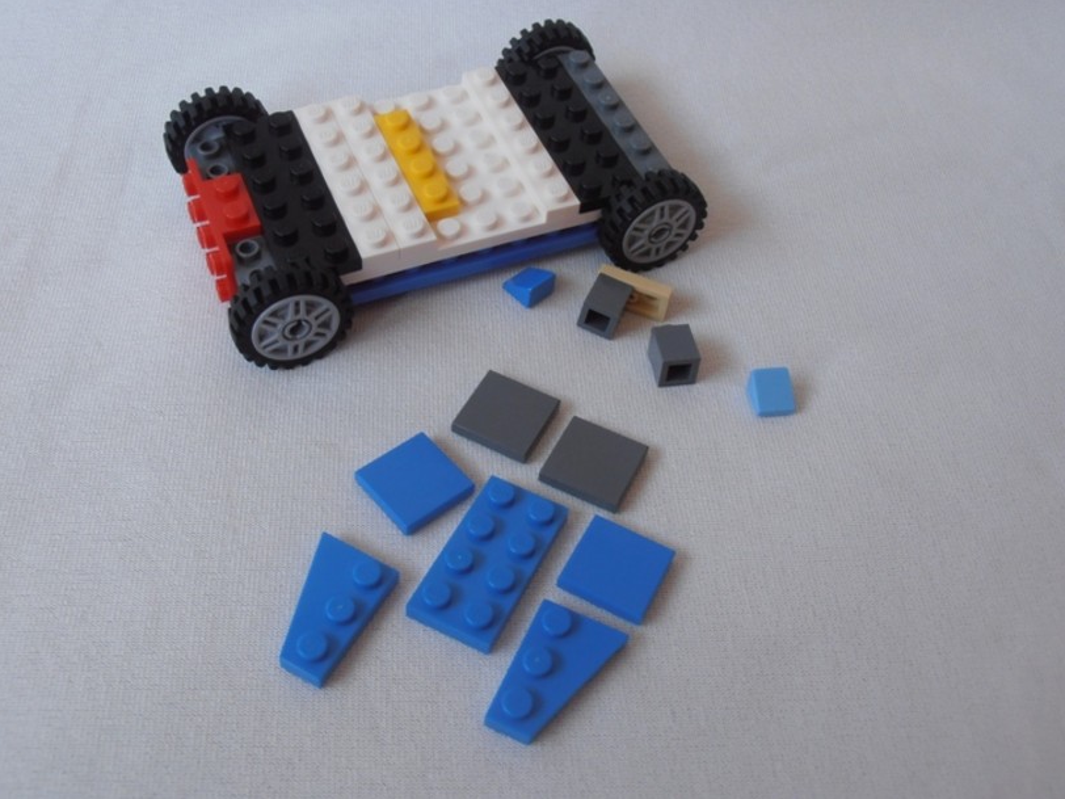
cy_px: 376
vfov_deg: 35.1
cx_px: 502
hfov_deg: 45.8
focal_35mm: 41
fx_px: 1261
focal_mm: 6.61
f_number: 3.9
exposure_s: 1/50
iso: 80
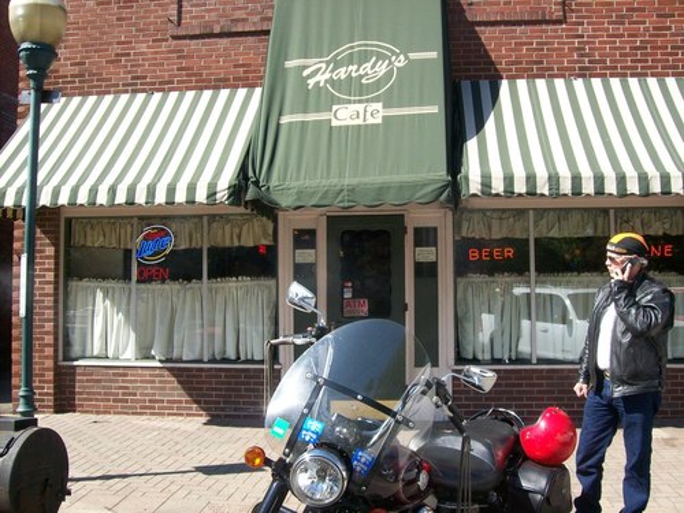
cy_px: 256
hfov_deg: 51.4
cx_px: 342
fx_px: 711
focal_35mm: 36
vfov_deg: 39.7
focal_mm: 6
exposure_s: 1/267
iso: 80
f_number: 4.8
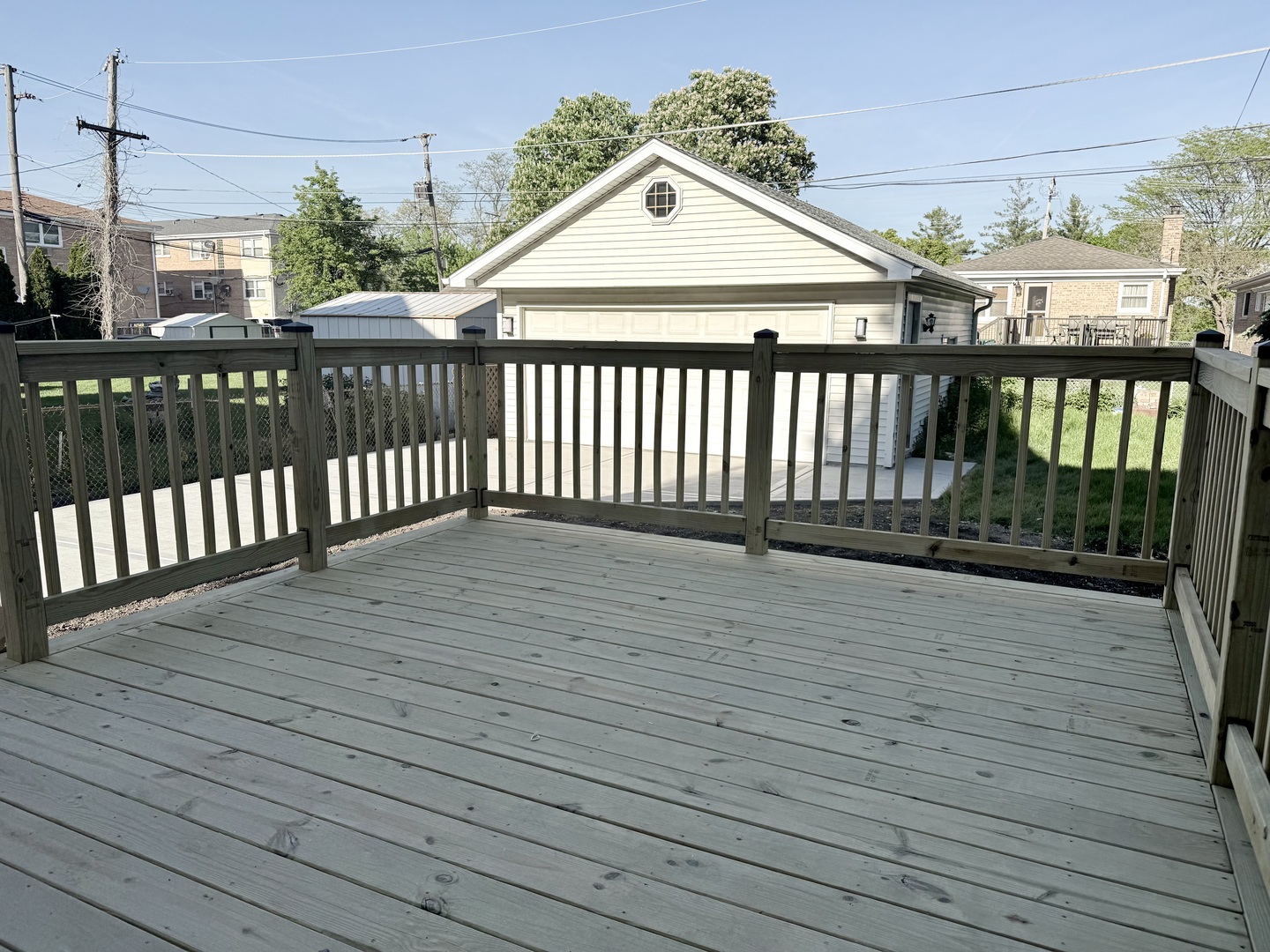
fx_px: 881
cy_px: 476
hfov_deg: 71.6
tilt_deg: -8.3
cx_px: 635
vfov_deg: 56.8
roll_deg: -0.4
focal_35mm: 24
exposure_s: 1/4975
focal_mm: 6.76
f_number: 1.78
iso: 80
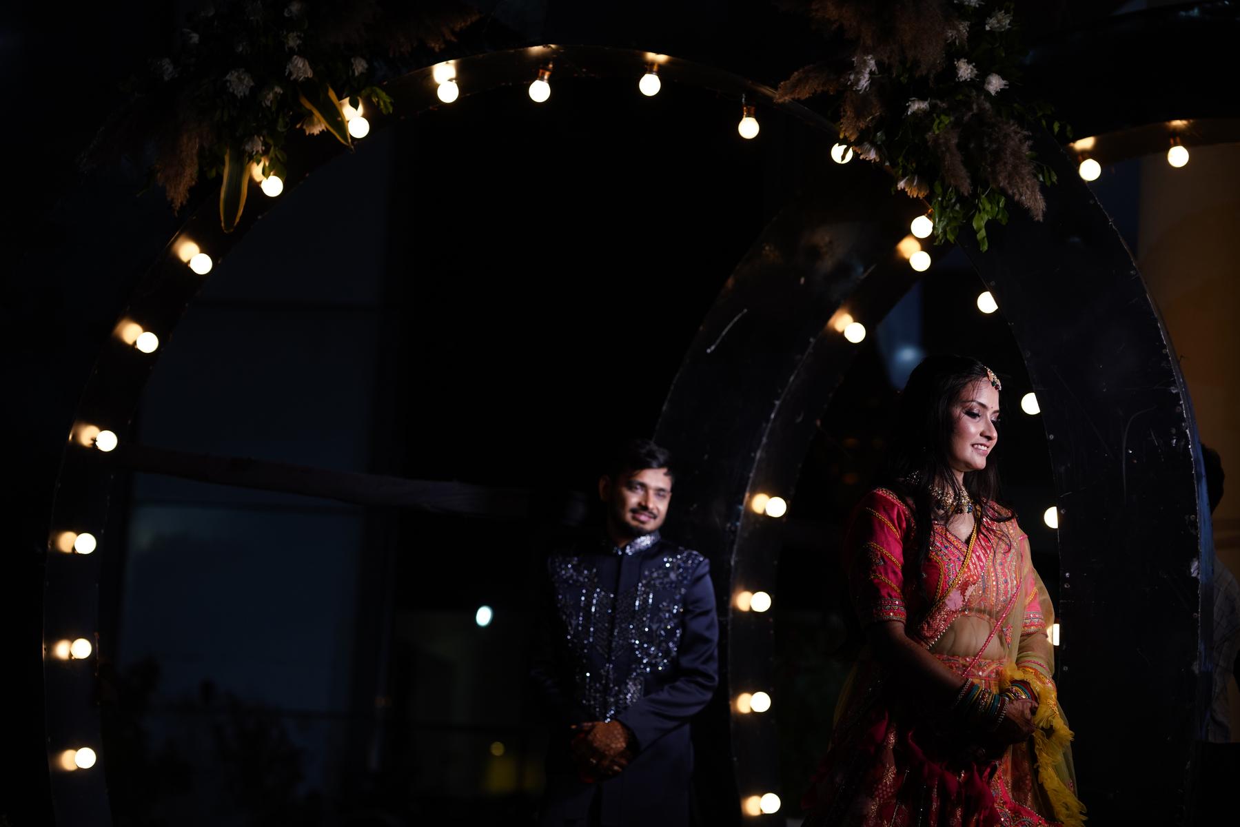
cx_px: 620
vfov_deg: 16.1
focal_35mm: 85
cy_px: 414
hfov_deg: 23.9
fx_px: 2928
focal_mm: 85
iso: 500
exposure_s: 1/200
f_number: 2.5
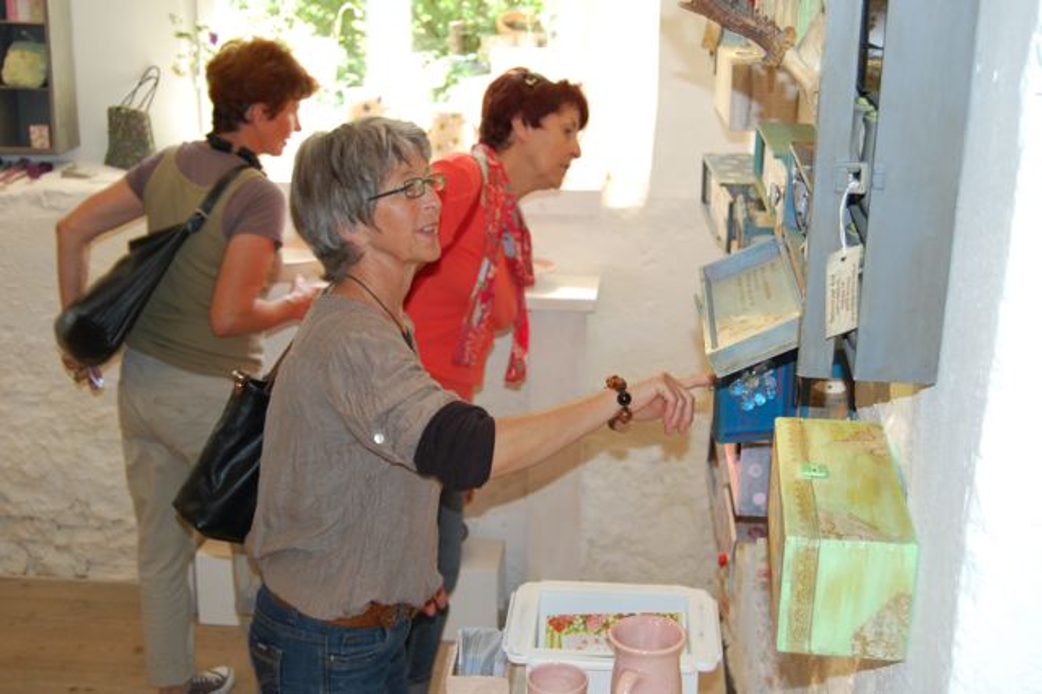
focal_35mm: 51
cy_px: 347
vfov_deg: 26.5
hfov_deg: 38.9
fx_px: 1475
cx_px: 521
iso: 400
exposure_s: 1/60
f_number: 4.5
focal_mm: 34
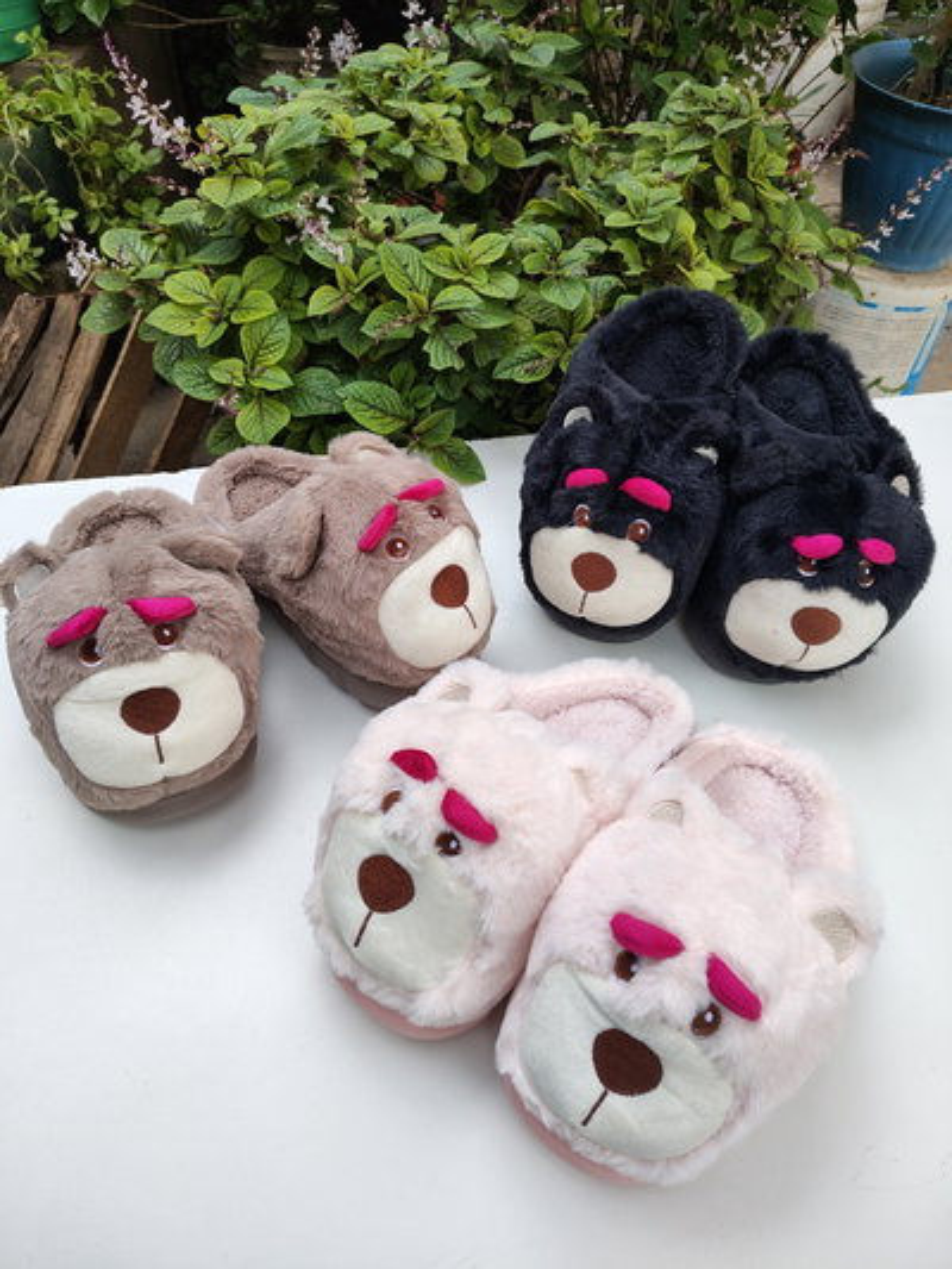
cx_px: 476
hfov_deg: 56.8
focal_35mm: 24
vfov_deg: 71.6
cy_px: 634
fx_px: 880
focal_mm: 5.56
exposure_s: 1/100
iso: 101
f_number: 1.8
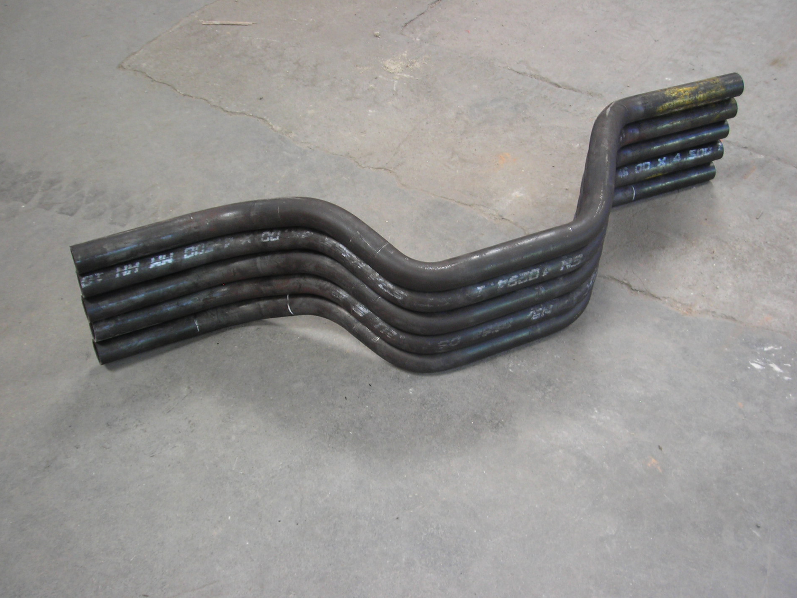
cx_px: 406
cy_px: 306
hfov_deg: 45.8
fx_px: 944
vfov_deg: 35.1
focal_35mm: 41
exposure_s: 1/9.8
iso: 50
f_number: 3.2
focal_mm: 6.3
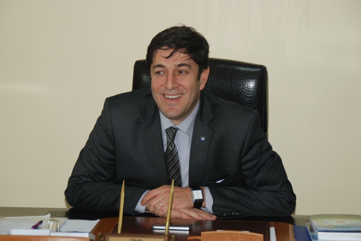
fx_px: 1204
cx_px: 180
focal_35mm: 120
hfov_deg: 17.0
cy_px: 120
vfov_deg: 11.4
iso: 500
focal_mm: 80
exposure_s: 1/60
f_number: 5.6
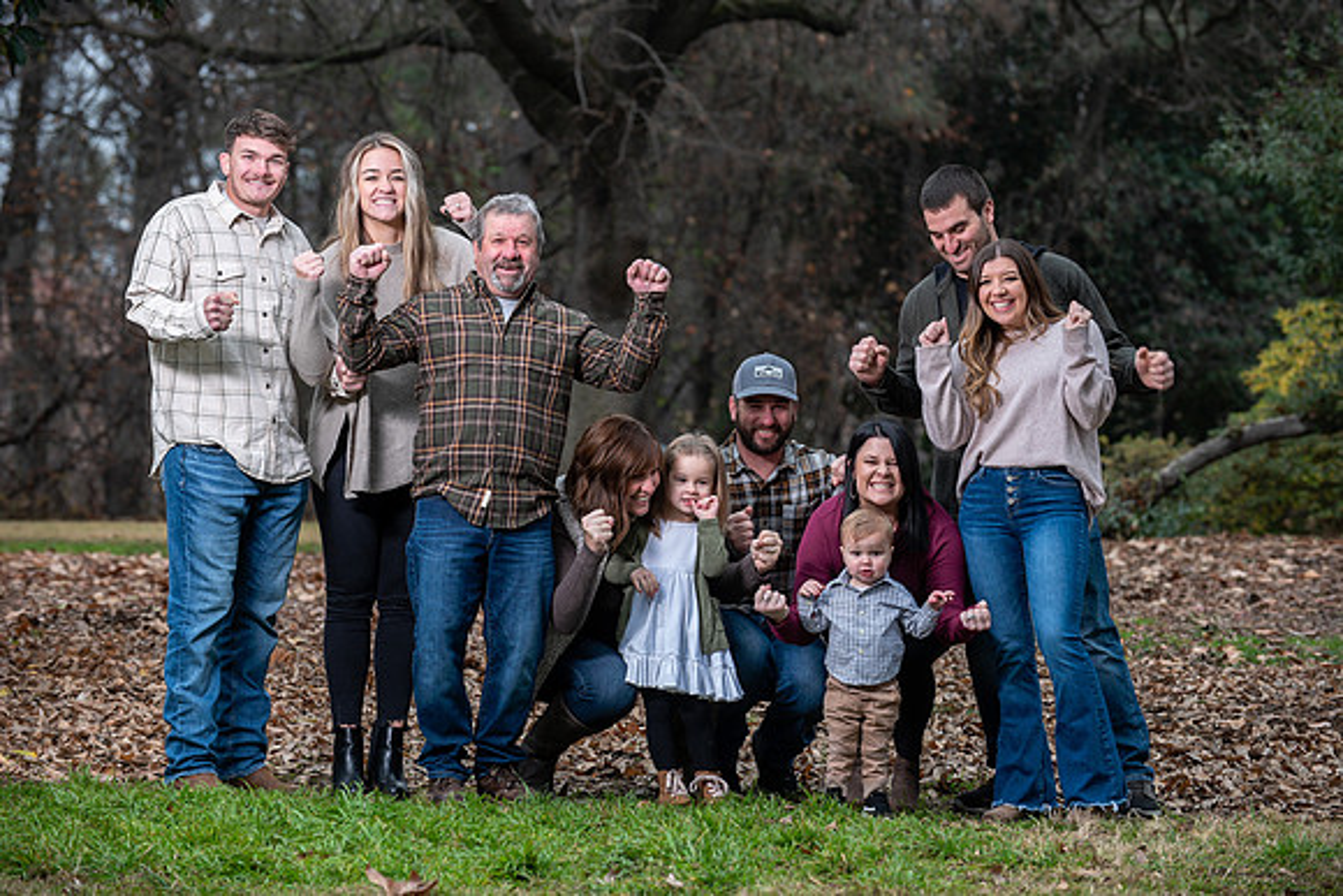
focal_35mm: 125
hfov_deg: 16.4
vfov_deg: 11.0
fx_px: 4664
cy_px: 448
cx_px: 672
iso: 200
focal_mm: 125
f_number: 4
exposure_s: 1/125
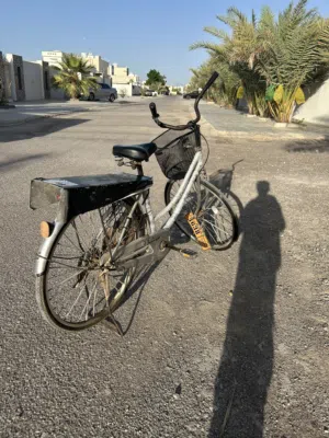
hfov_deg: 53.1
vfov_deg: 67.3
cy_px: 219
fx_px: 329
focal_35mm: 26
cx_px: 164
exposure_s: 1/3257
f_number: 1.5
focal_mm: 5.7
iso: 50
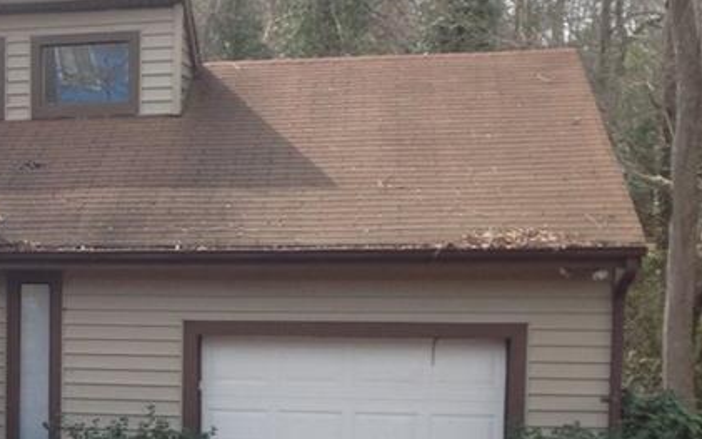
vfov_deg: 14.4
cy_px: 357
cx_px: -72
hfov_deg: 21.8
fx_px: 1722
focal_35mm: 90
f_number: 2.4
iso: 50
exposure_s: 1/426
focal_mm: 4.28
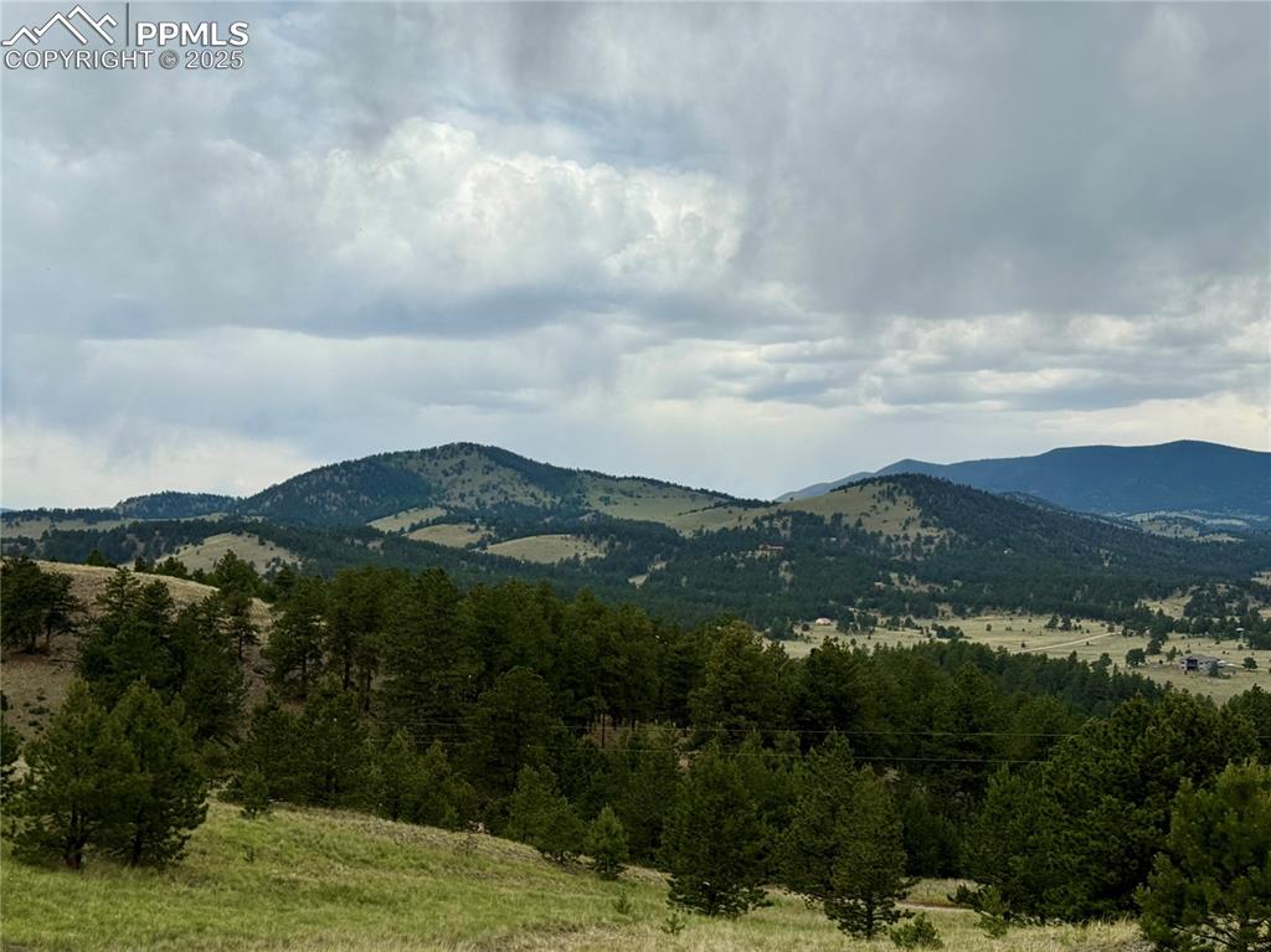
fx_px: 1762
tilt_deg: +3.2
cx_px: 636
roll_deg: -0.4
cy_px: 476
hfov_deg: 39.7
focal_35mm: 48
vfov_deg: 30.2
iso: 64
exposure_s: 1/6024
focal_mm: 6.76
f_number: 1.78
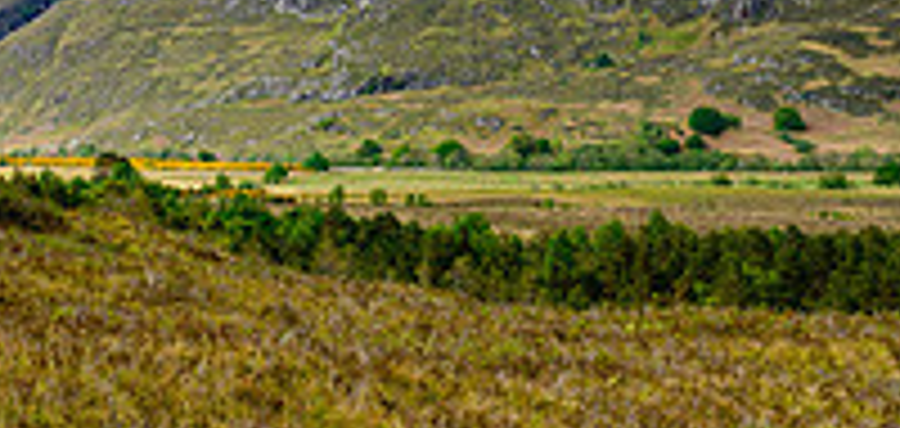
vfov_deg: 11.9
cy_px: -207
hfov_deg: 25.4
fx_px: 1957
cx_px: 166
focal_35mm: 85
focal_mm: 27
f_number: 8
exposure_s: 1/50
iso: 100
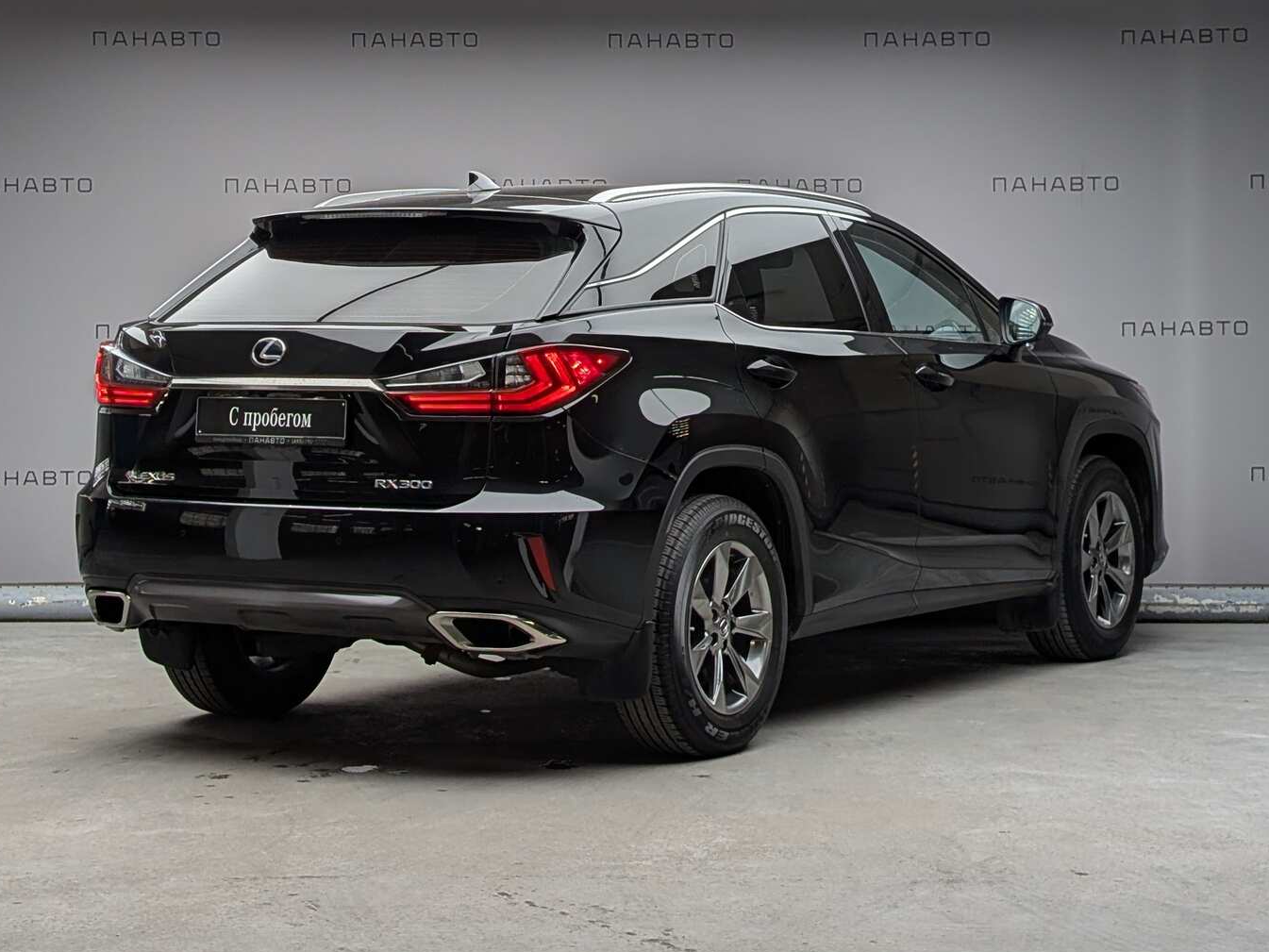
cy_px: 479
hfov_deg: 37.5
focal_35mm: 51
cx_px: 618
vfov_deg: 28.6
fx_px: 1870
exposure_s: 1/301
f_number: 1.68
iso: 35
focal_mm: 6.9
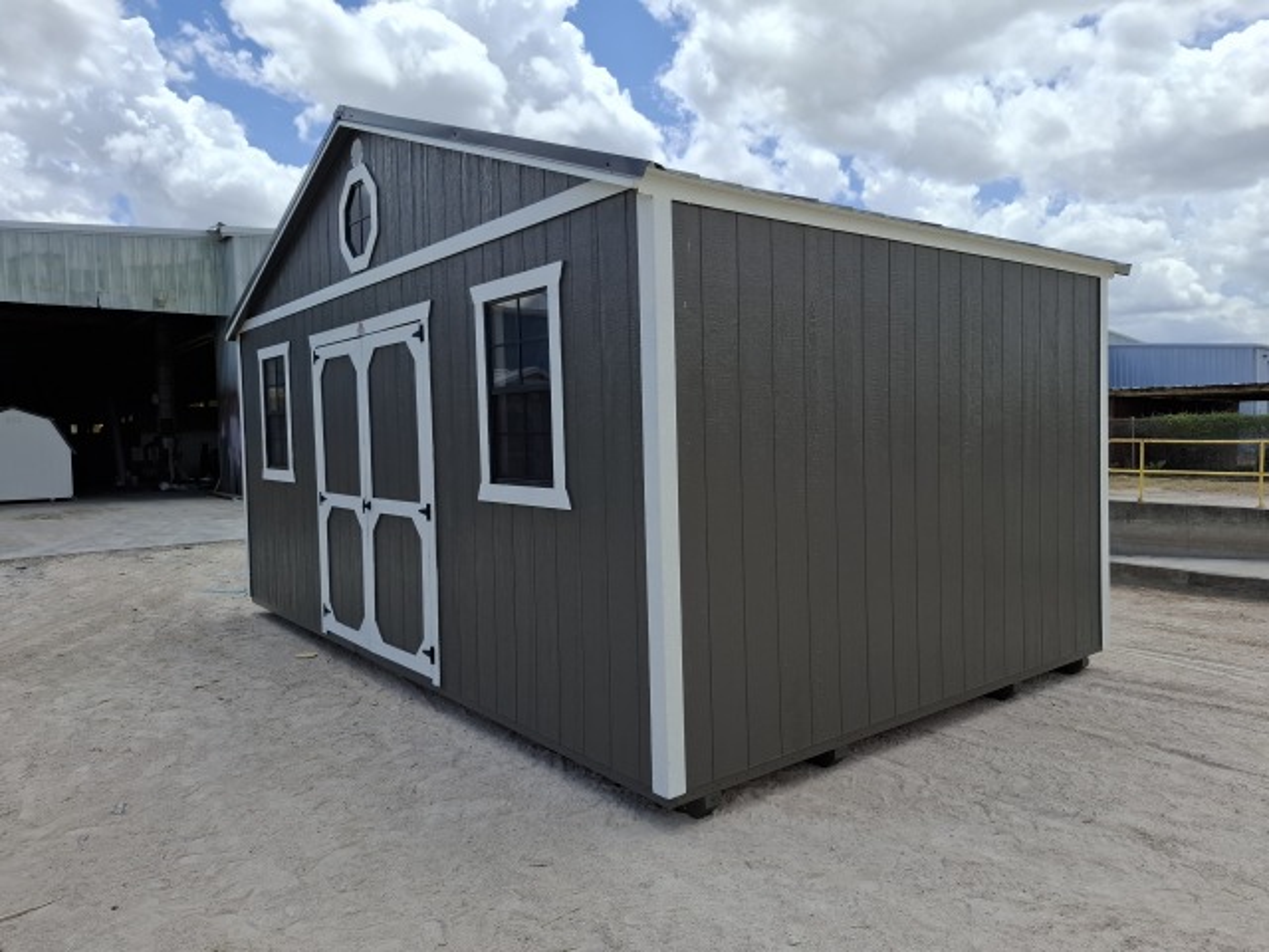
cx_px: 634
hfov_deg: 73.9
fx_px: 843
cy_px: 476
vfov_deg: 58.9
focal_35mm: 23
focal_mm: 5.54
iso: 50
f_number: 1.8
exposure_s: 1/3096
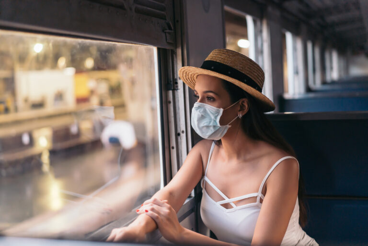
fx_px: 562
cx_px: 184
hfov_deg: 36.2
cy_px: 123
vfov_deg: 24.6
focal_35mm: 55
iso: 640
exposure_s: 1/80
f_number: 2.2
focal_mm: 55
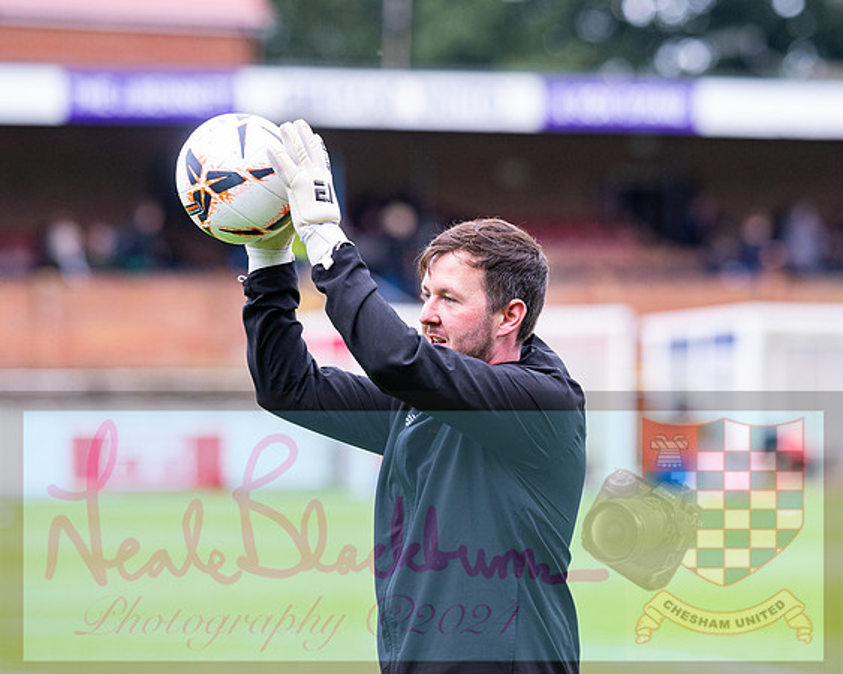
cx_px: 428
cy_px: 333
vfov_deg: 6.5
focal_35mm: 238
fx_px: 5941
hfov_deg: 8.1
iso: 640
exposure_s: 1/2000
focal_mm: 135
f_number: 2.2
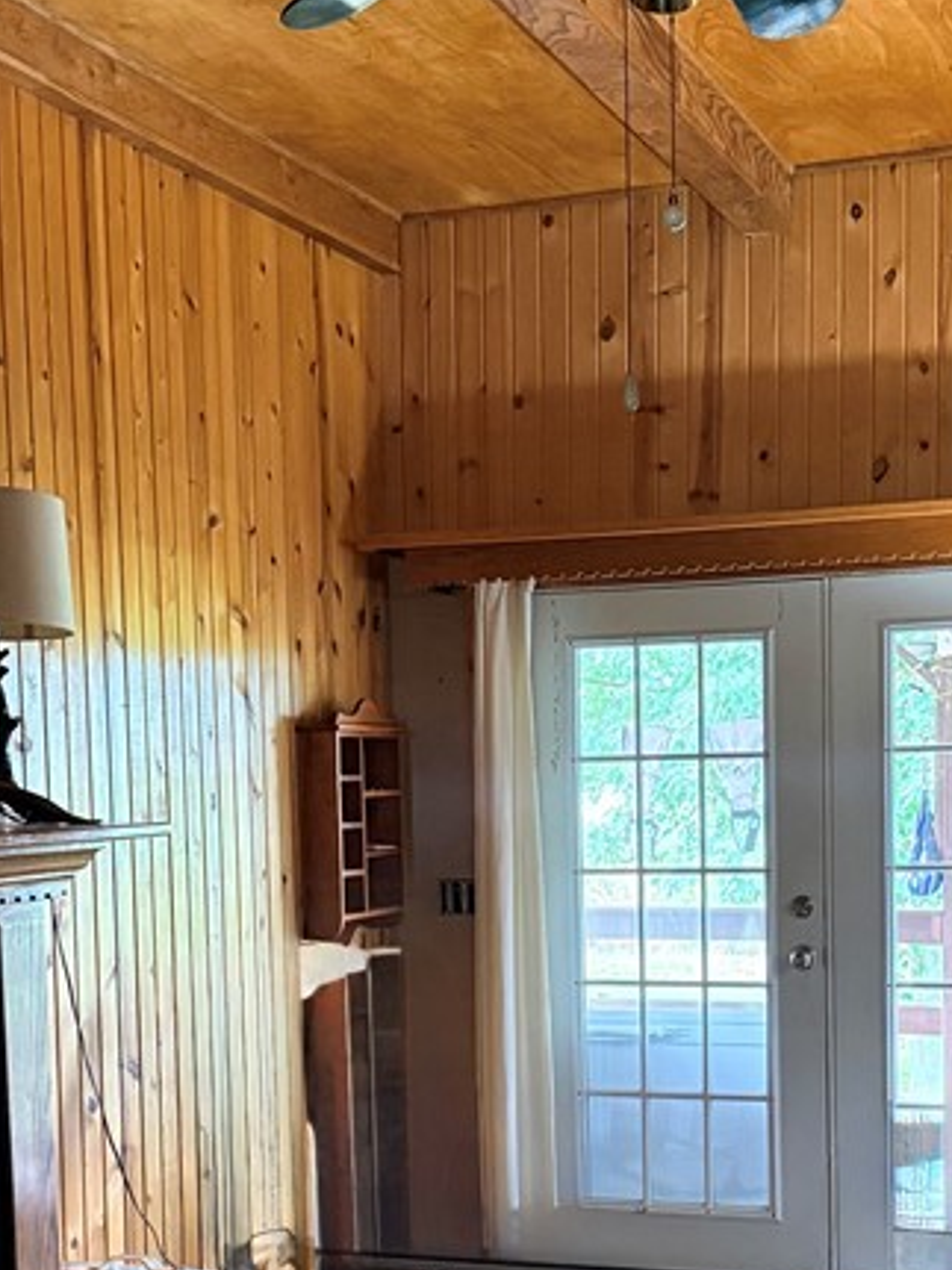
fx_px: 2091
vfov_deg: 33.2
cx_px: 507
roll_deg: +1.6
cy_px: 931
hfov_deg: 25.6
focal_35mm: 57
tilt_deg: -5.8
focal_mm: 6.76
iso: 800
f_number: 1.78
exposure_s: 1/60
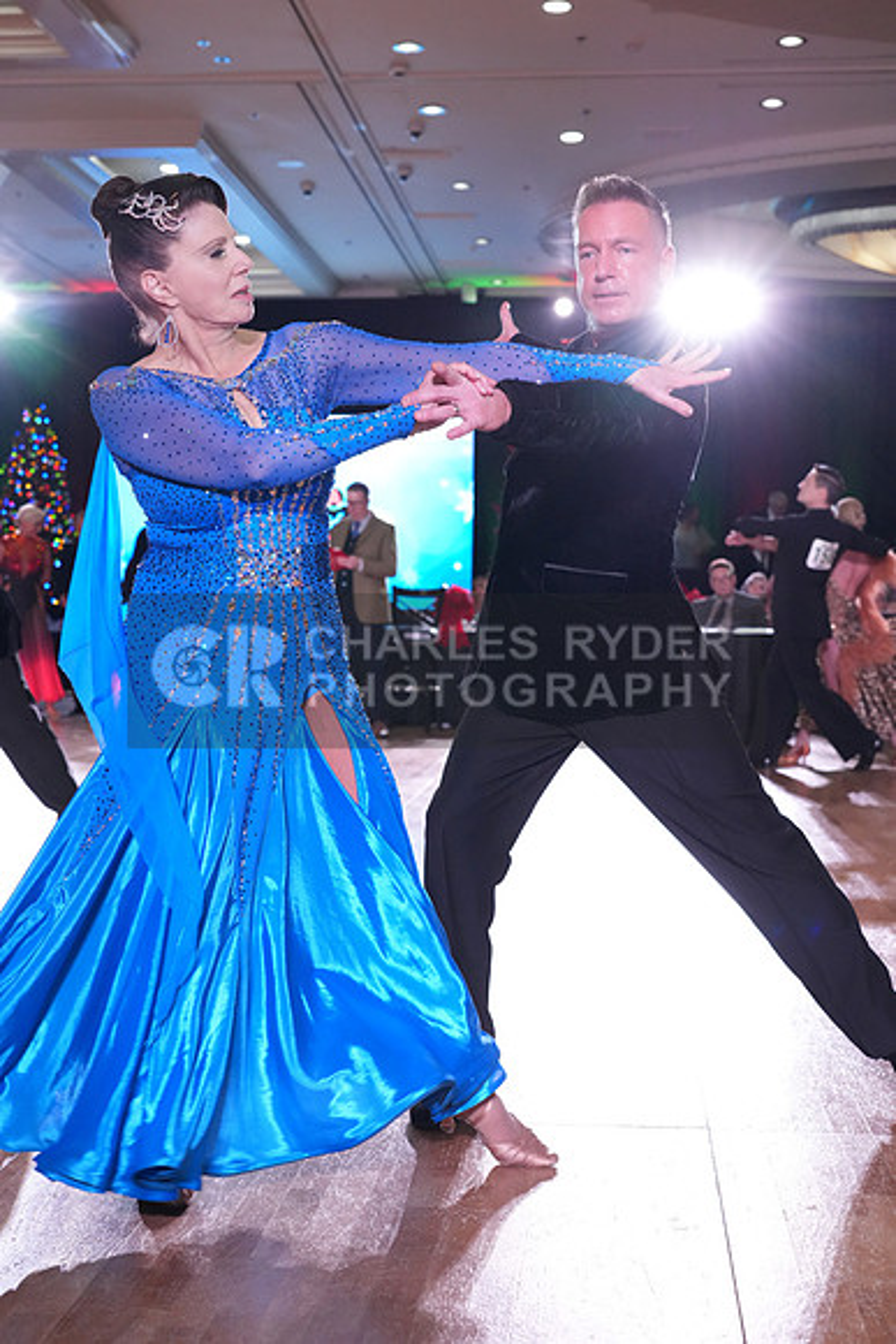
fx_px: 1791
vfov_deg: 41.1
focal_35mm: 48
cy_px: 672
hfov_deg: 28.1
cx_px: 448
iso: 5000
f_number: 5
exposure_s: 1/320
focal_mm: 48
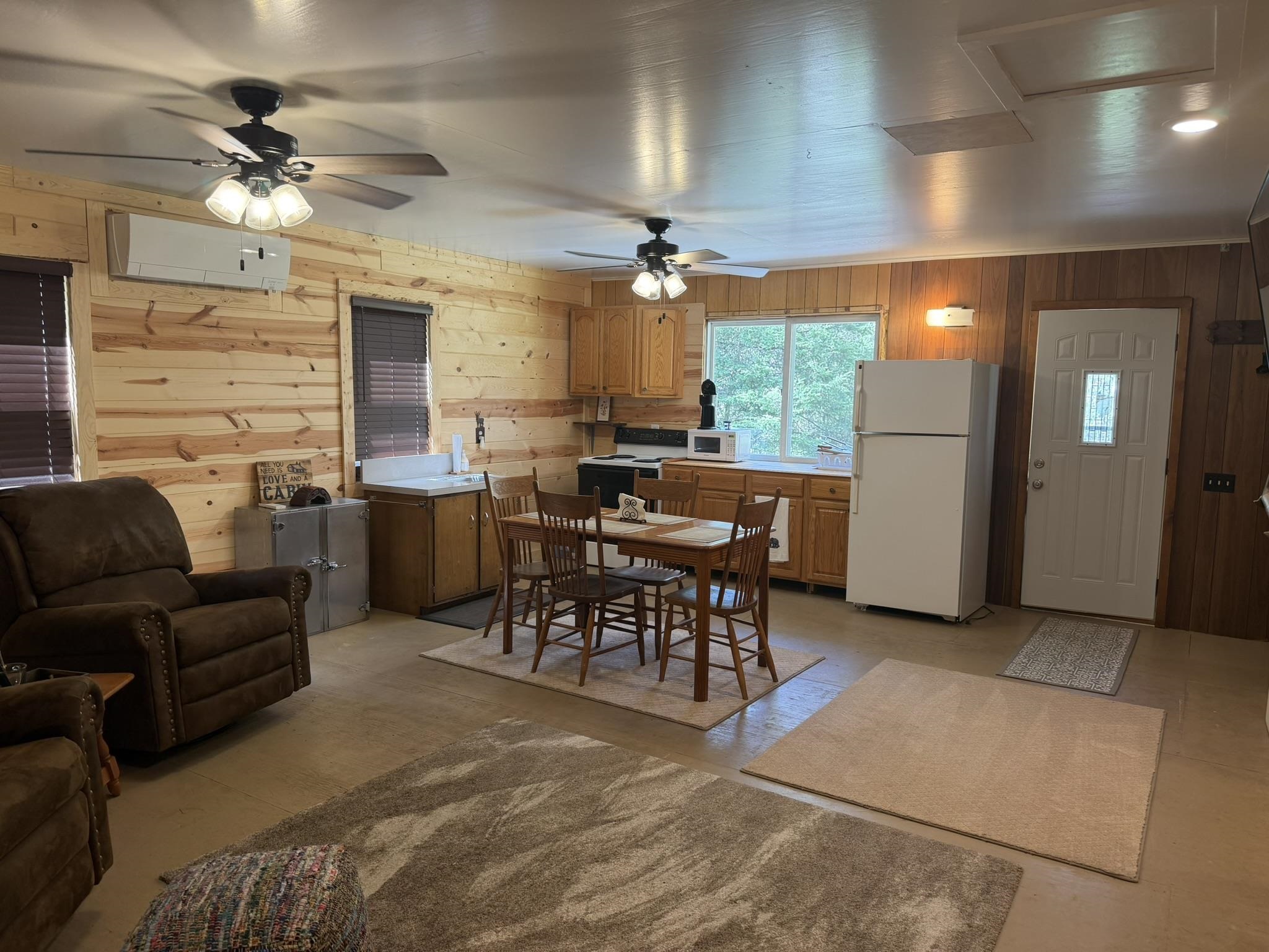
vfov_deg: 56.8
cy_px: 476
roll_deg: -0.9
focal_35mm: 24
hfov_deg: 71.6
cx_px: 634
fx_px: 880
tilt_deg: -6.6
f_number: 1.78
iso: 125
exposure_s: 1/60
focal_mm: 6.76
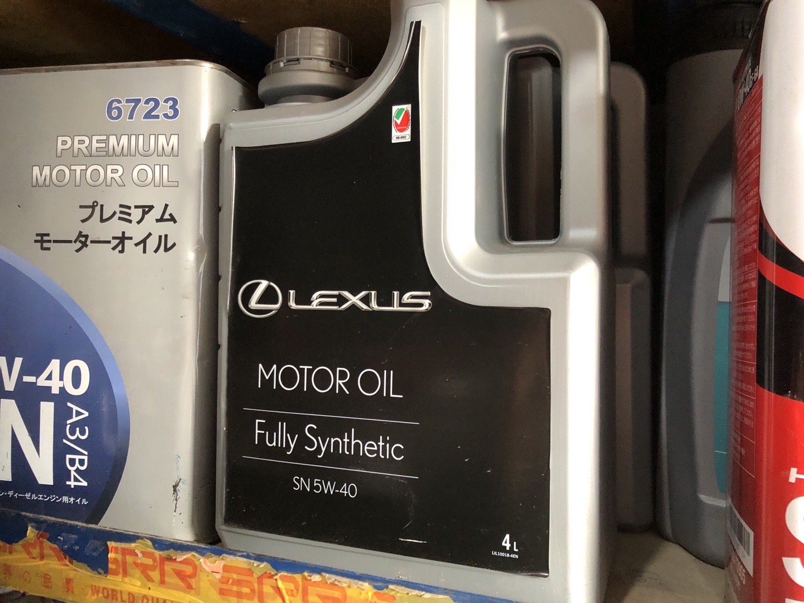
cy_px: 302
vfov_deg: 49.7
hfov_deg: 63.4
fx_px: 650
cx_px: 402
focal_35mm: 28
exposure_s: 1/15
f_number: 1.8
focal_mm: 4
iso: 100
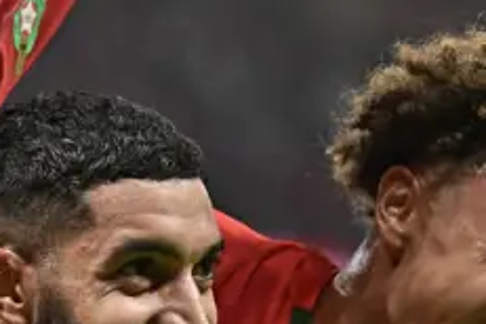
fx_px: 7897
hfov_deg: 3.5
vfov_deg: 2.3
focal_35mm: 585
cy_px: 275
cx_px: -120
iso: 3200
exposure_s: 1/2500
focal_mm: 135
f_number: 2.8
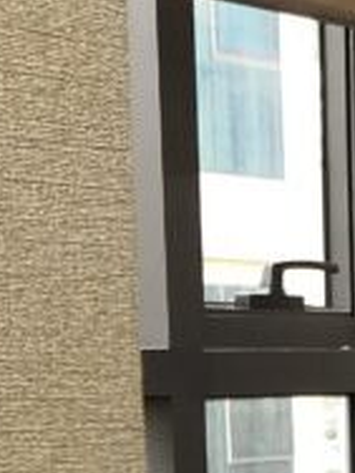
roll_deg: -2.0
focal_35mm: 149
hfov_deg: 9.2
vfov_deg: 12.4
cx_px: 786
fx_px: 2037
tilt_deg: -9.5
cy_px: 765
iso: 20
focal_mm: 3.99
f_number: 1.8
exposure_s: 1/40
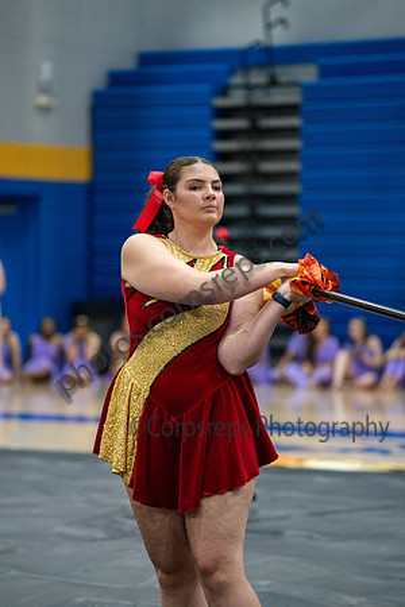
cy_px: 304
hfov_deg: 8.6
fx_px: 2700
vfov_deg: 12.8
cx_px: 202
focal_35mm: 160
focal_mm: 160
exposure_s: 1/500
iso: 5600
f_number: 4
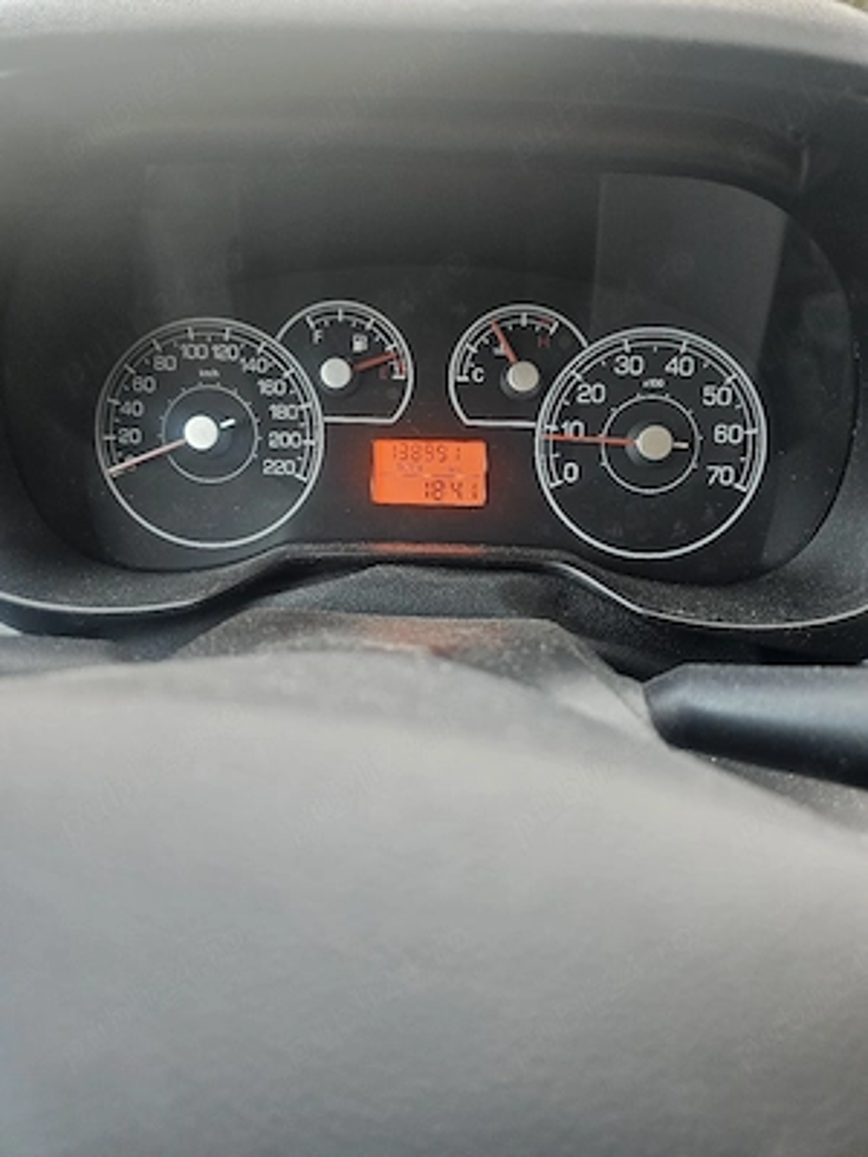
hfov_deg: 58.9
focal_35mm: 23
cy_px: 578
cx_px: 434
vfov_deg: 73.9
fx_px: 769
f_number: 1.7
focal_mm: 6.3
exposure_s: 1/50.3
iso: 640
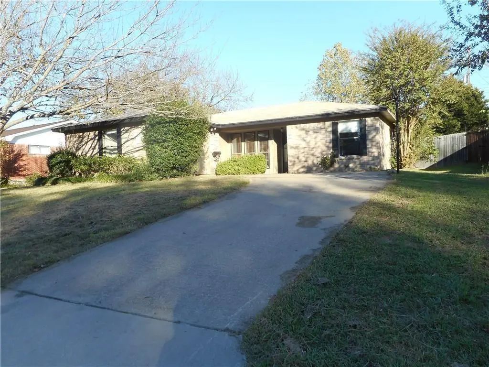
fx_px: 353
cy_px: 184
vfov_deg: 54.9
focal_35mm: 25
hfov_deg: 69.4
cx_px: 244
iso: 80
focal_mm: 4.5
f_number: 3.7
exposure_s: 1/200
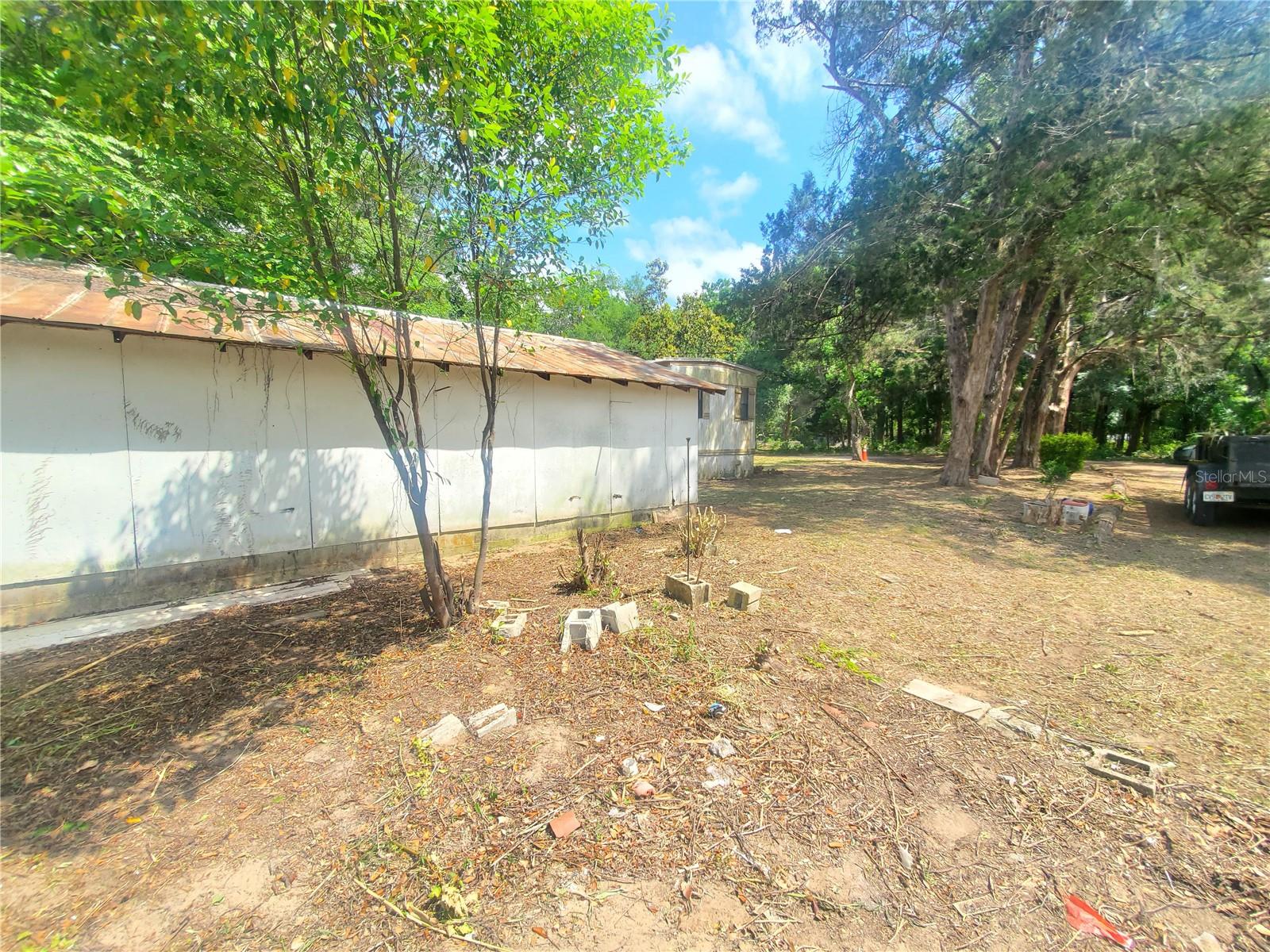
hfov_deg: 106.2
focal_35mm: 13
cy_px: 476
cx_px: 635
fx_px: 477
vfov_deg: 89.9
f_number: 2.2
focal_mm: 1.8
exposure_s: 1/299
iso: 50
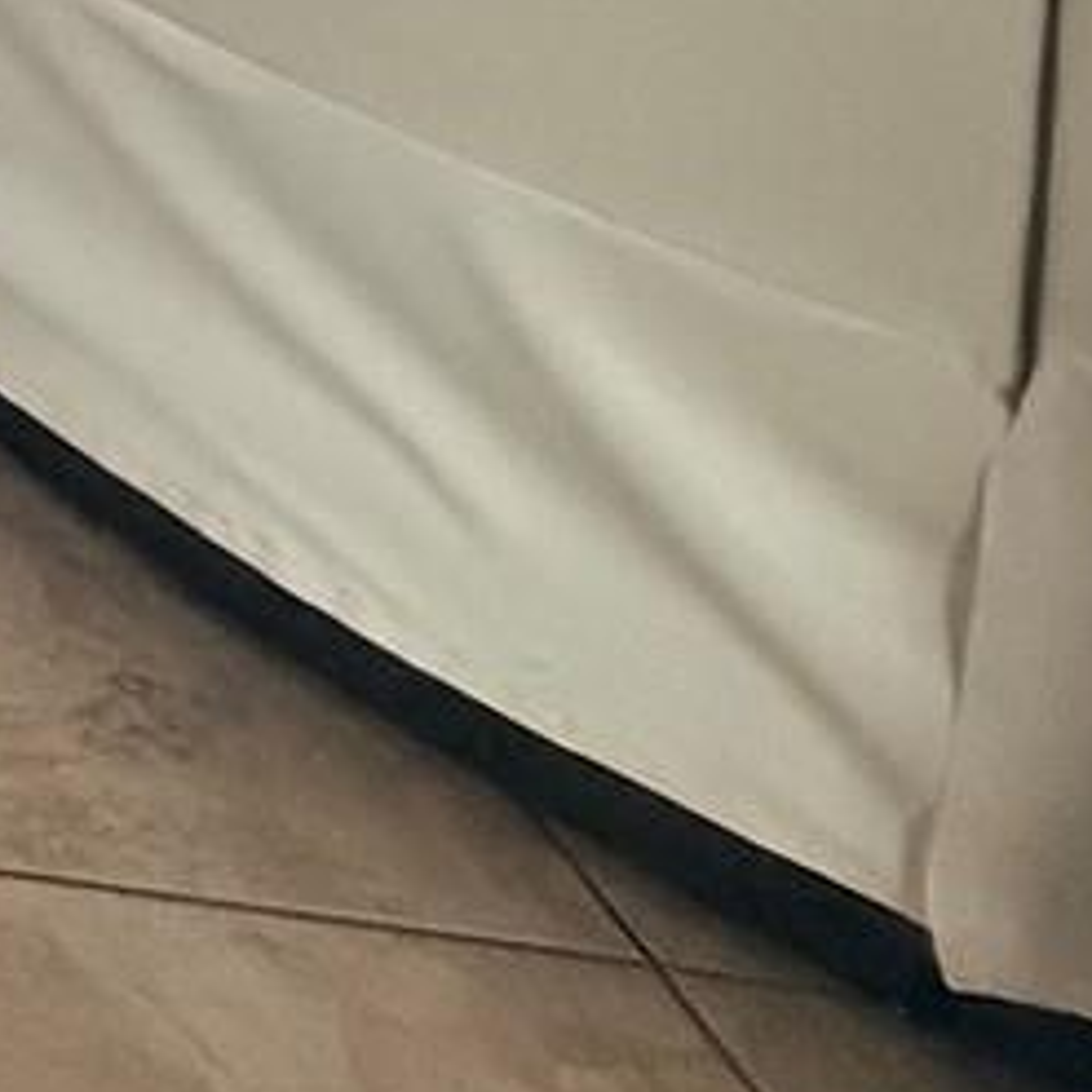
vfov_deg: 15.9
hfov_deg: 13.7
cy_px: -1220
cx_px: -1684
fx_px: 2855
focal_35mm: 80
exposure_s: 1/59
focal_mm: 2.22
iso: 640
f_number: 2.2
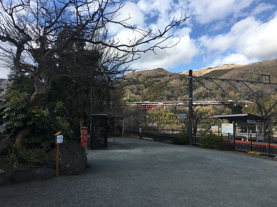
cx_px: 138
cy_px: 104
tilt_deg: +6.1
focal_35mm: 29
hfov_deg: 61.7
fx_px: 232
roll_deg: -1.6
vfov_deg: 48.2
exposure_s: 1/1425
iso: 25
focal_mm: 4.15
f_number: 2.2
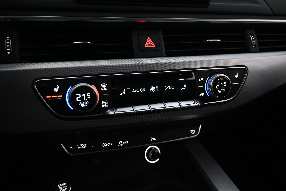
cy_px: 96
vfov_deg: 40.0
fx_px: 262
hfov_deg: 57.2
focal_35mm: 33
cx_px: 143
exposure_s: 1/40
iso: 2200
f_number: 4
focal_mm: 22
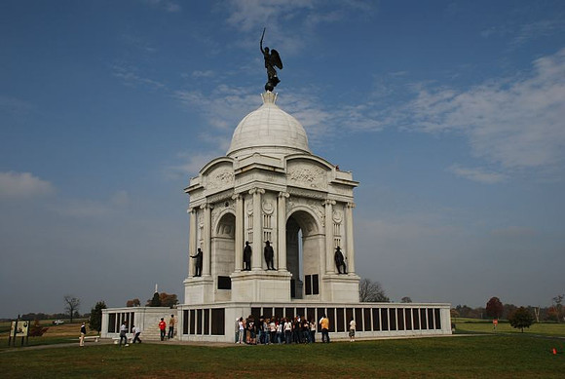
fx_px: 566
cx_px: 282
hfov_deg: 53.0
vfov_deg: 37.0
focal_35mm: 36
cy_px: 190
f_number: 10
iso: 200
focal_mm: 24
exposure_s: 1/250
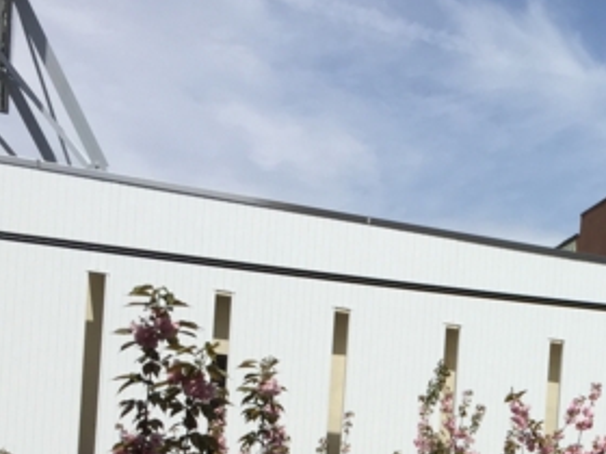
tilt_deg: +0.4
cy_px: 629
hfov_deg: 22.4
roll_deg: -4.5
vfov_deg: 16.6
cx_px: 649
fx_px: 1453
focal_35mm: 83
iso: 32
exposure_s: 1/3049
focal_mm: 4.15
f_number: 2.2
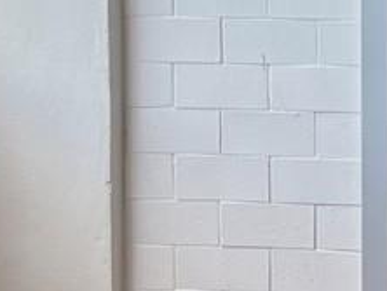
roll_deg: -0.9
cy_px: -167
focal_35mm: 187
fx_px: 2093
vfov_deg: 7.8
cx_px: 1067
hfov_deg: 9.0
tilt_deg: -4.2
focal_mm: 5.7
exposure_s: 1/452
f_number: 1.5
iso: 50
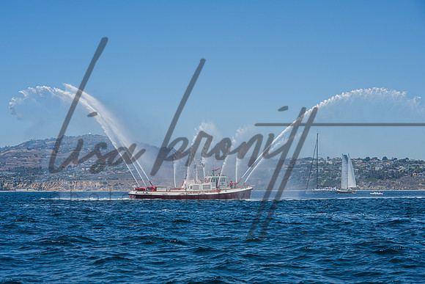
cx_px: 200
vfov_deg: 19.5
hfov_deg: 28.9
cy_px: 141
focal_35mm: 70
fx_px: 825
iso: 400
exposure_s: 1/1600
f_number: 8
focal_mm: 66
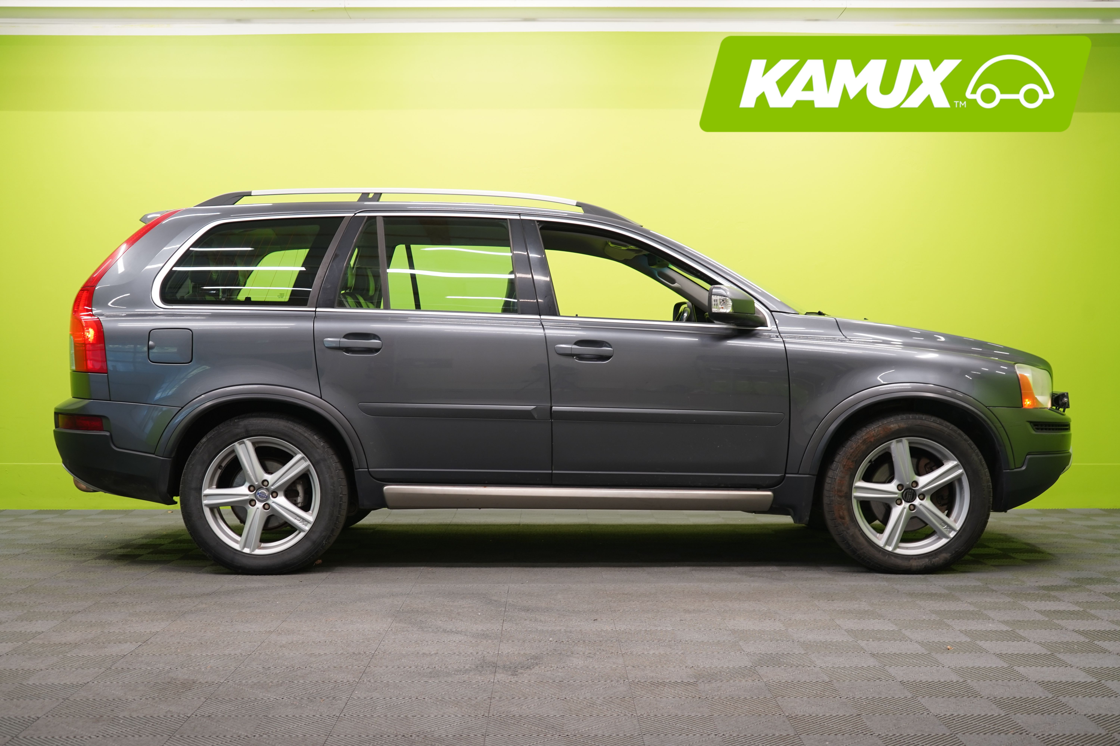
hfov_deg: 44.5
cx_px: 560
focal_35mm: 44
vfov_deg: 30.5
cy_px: 373
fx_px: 1369
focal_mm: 44
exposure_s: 1/25
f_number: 5
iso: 400
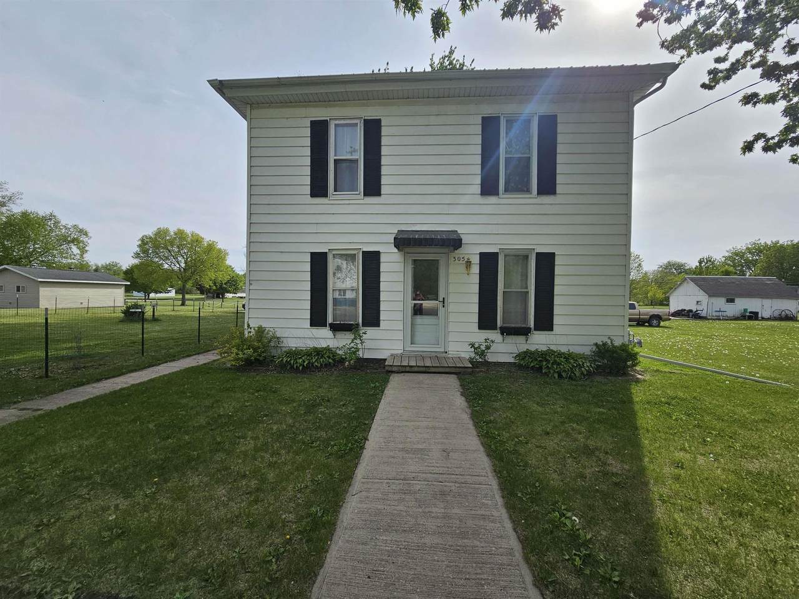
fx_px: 300
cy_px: 300
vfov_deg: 89.9
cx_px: 400
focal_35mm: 13
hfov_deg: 106.2
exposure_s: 1/2805
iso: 50
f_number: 2.2
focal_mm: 2.2
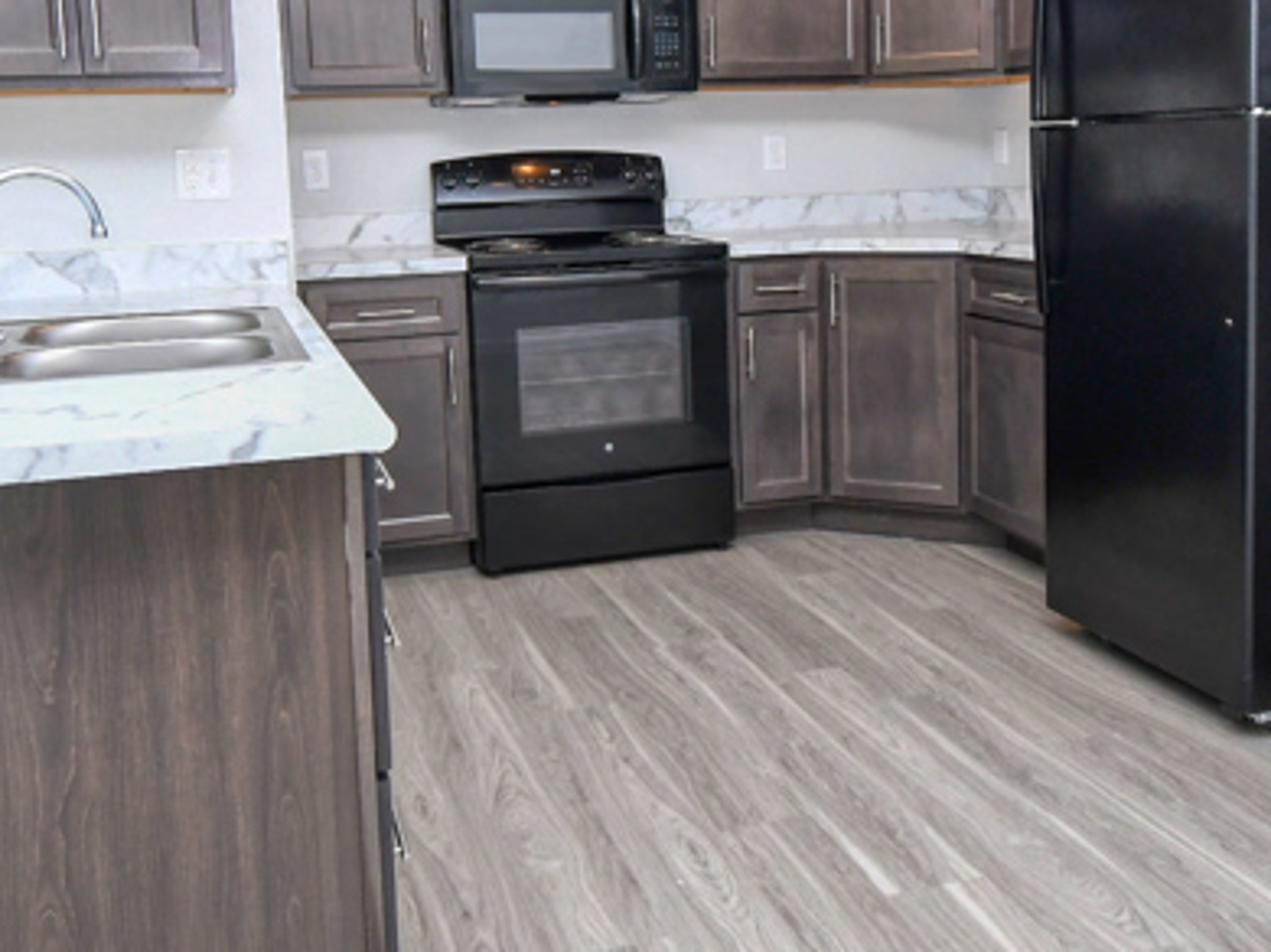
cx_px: 655
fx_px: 1358
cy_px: 316
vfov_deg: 38.2
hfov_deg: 50.2
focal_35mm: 37
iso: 500
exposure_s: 1/60
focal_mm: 10
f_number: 6.3
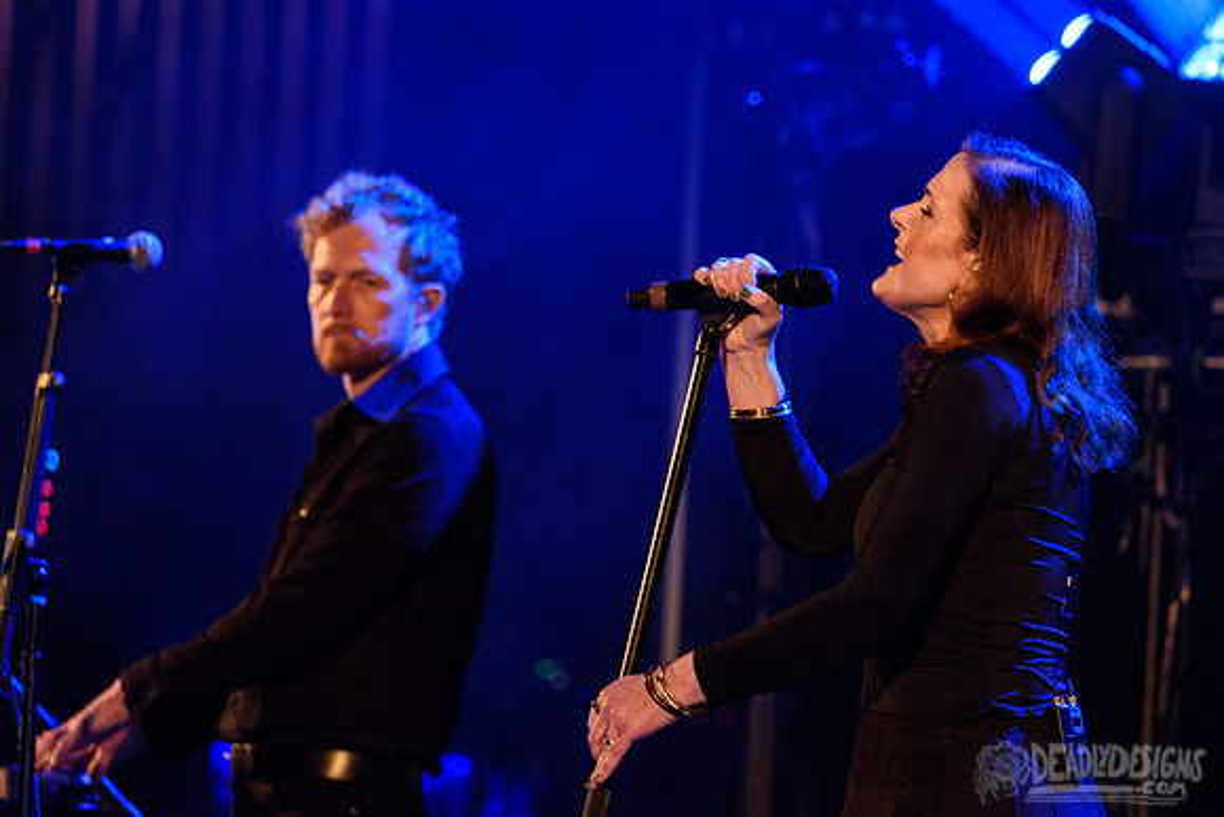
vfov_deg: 3.1
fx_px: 14885
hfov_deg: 4.7
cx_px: 661
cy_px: 359
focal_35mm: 438
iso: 4000
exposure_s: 1/125
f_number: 6
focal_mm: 390
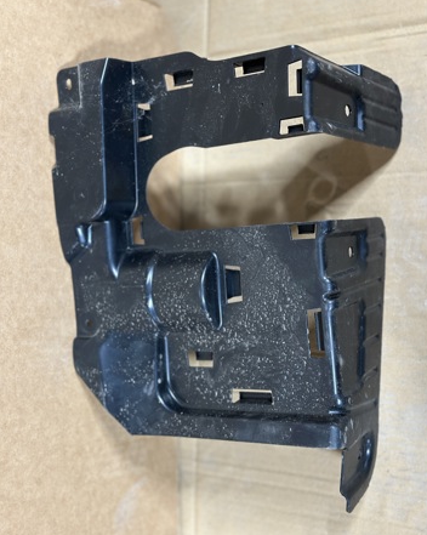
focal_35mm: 51
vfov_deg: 36.7
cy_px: 258
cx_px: 215
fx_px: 807
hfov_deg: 29.6
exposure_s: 1/33
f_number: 1.78
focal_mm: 6.86
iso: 320
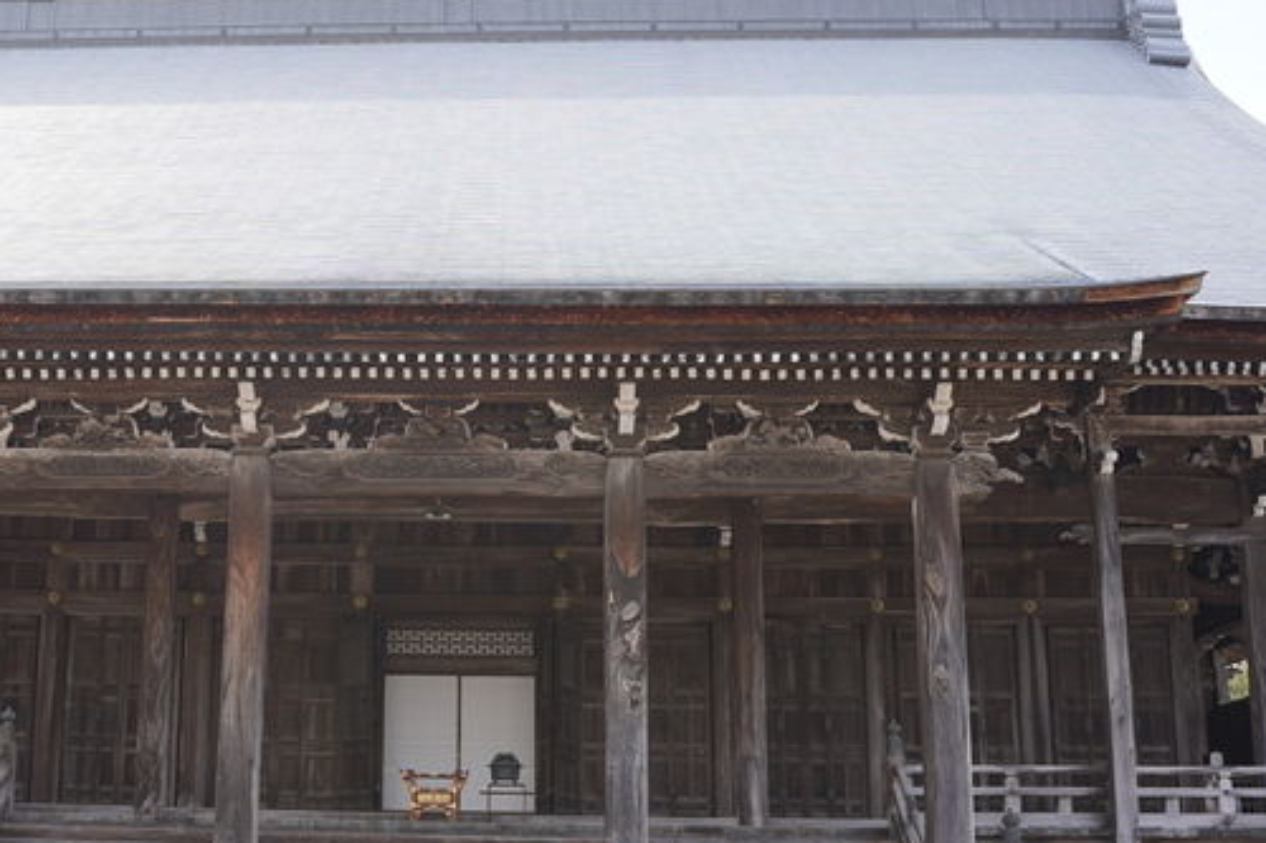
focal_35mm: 57
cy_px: 373
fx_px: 2004
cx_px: 338
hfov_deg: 34.4
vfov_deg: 23.8
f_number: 4.5
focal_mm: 35
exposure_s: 1/250
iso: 100
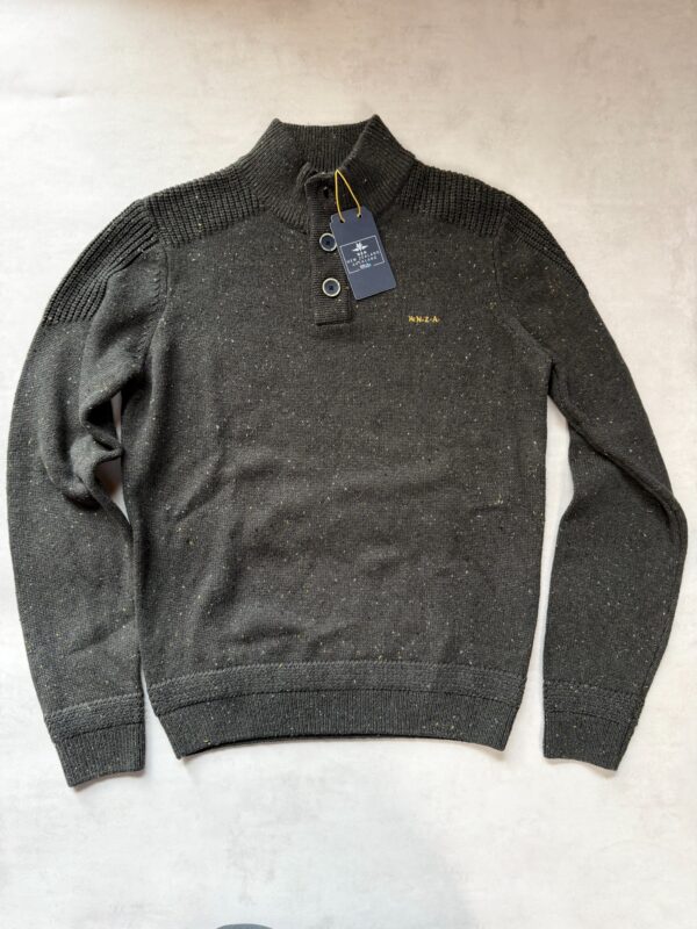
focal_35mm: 24
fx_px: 644
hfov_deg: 56.8
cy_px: 464
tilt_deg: -83.2
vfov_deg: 71.6
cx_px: 348
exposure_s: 1/50
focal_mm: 6.76
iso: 125
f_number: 1.78
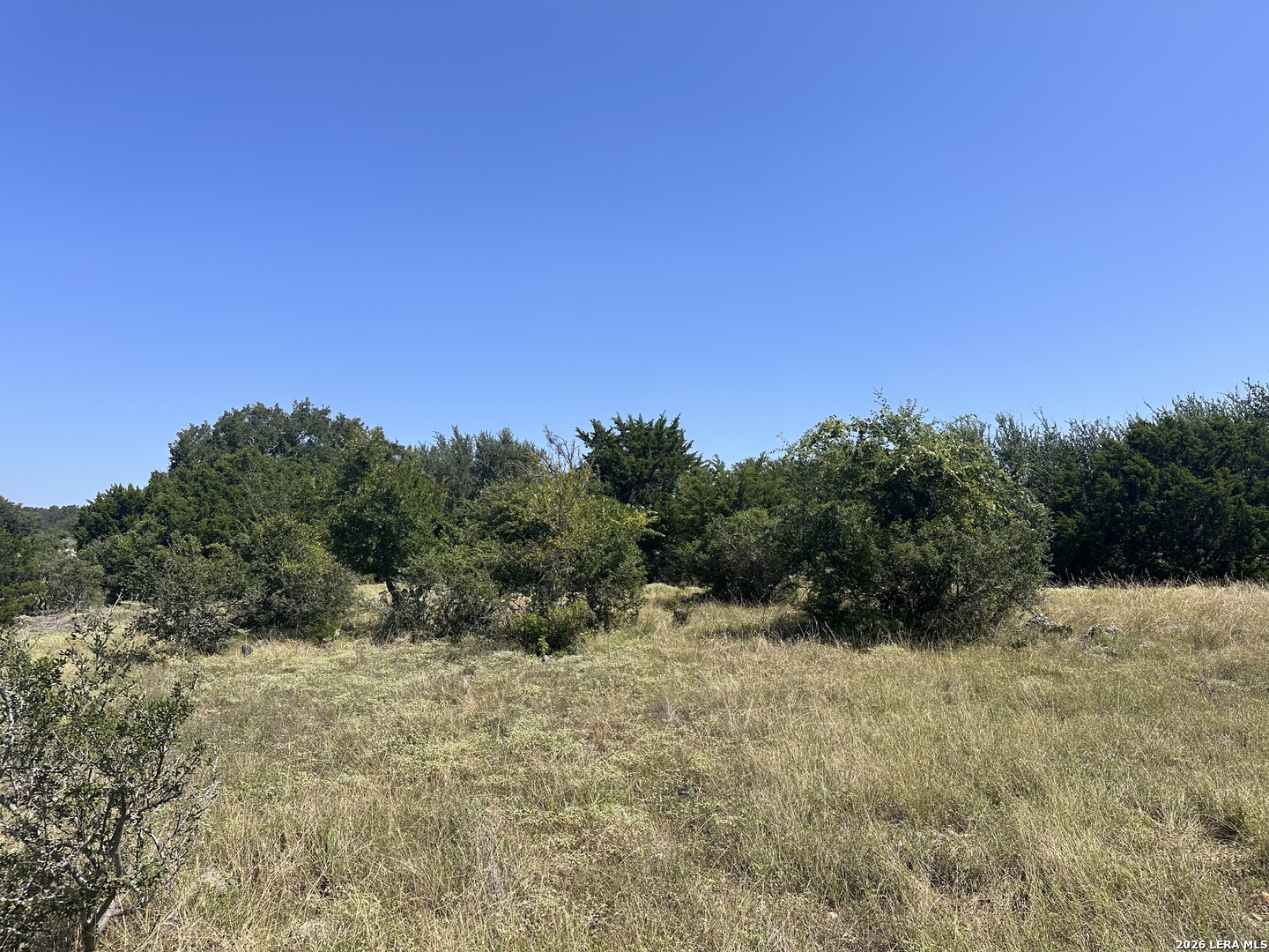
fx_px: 880
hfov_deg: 71.6
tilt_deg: +6.6
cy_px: 476
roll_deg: -2.2
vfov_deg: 56.8
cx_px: 634
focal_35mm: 24
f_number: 1.78
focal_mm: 6.86
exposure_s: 1/4184
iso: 80
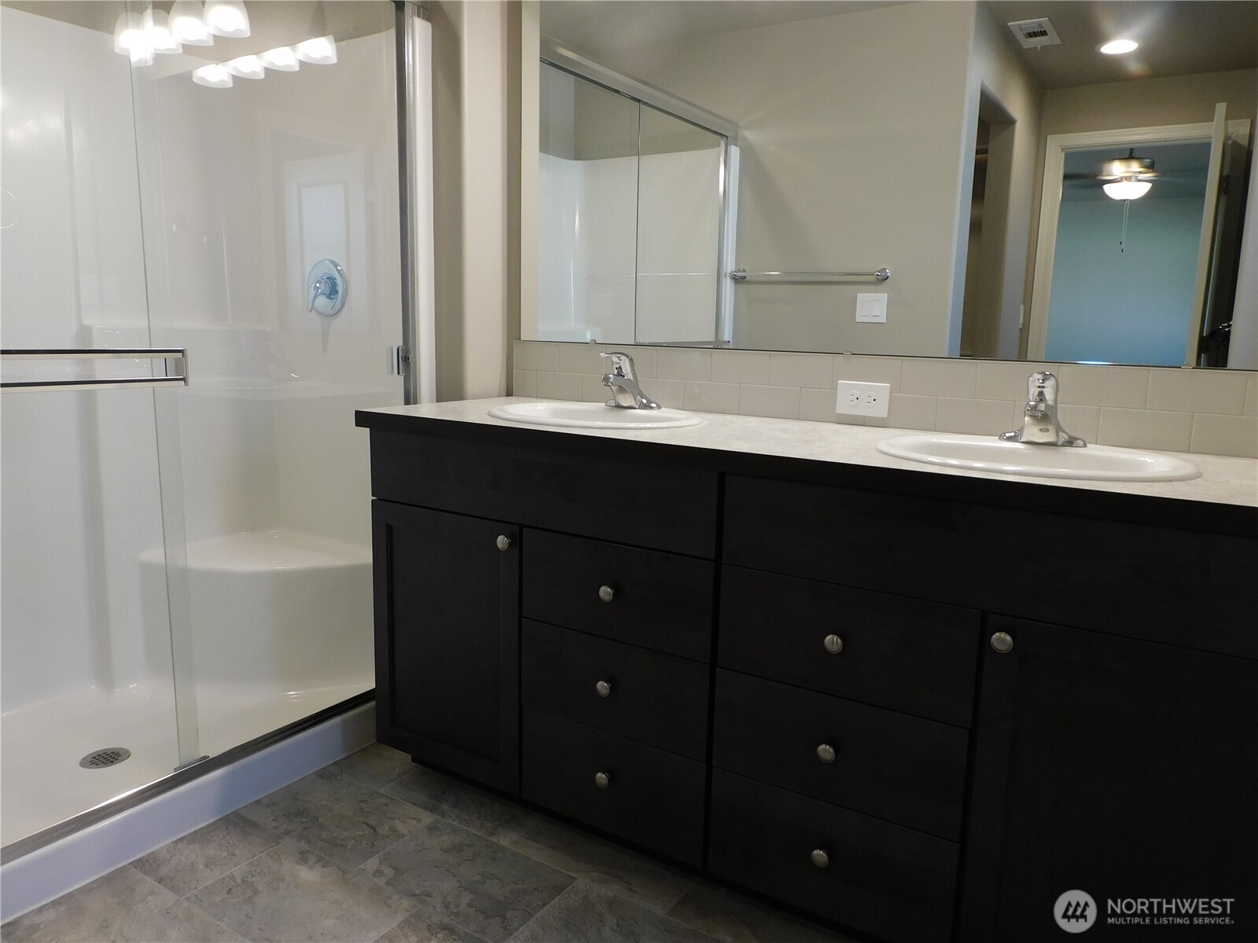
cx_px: 629
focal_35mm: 24
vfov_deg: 56.8
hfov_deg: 71.6
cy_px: 472
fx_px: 872
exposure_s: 1/30
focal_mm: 4.3
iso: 160
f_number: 3.3
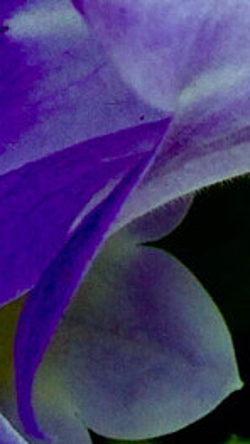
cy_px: -486
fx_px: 2580
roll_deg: +1.7
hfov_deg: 5.5
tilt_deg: -32.0
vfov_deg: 9.2
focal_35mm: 219
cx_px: 412
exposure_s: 1/310
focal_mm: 4.12
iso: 50
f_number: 2.4
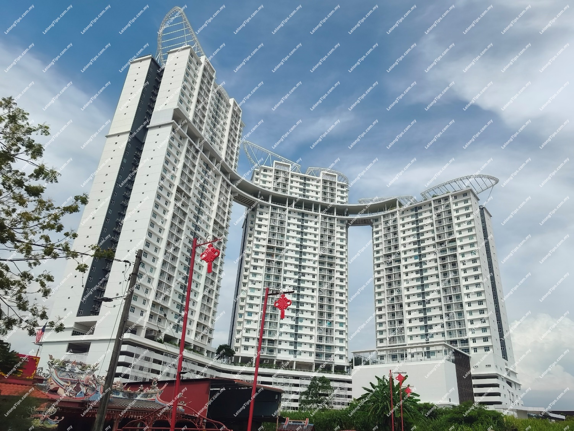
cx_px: 287
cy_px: 216
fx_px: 381
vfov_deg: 58.9
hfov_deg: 73.9
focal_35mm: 23
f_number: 1.7
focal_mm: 6.06
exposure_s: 1/427
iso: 50
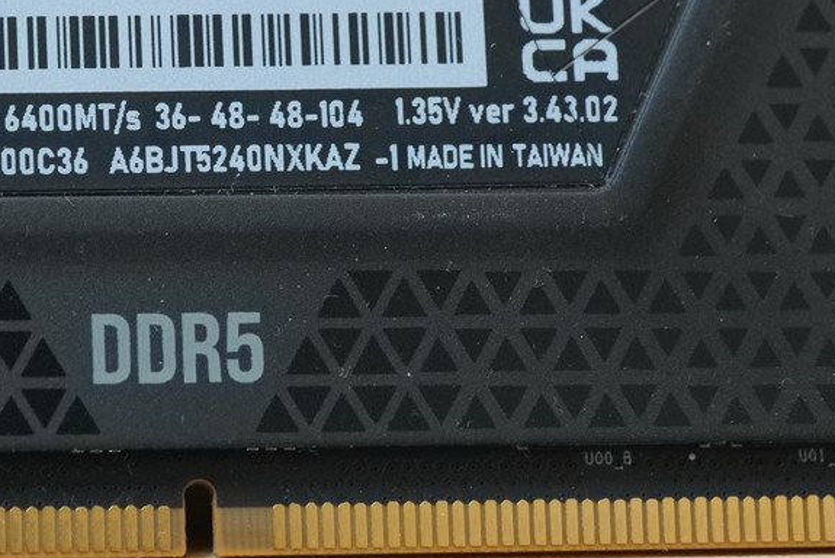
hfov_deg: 9.4
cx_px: 195
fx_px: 5082
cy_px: 135
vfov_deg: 6.3
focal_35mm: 219
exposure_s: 1/30
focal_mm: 105
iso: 6400
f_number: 9
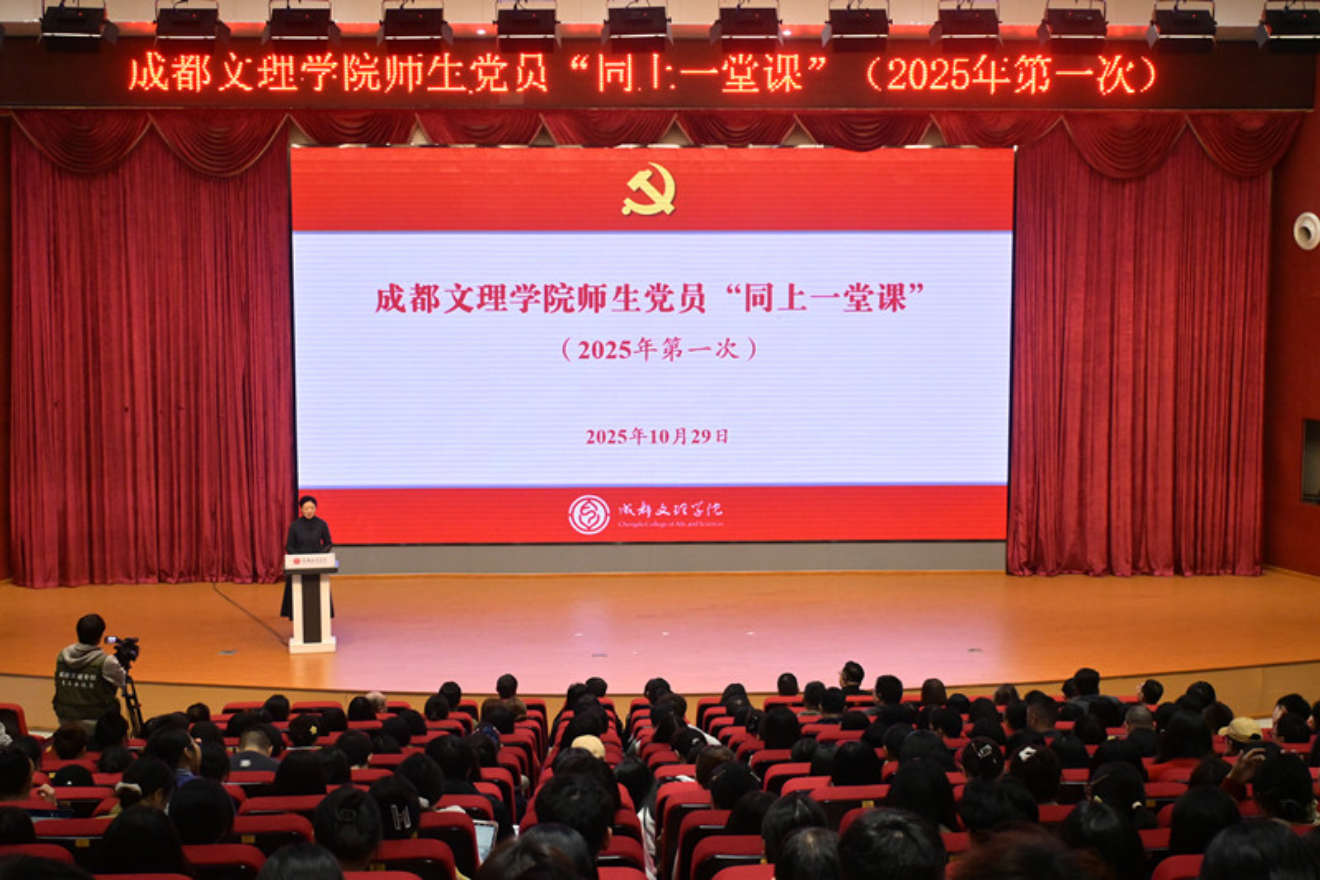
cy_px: 440
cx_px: 660
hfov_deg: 43.0
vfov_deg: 29.4
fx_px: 1677
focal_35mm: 46
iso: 2000
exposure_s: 1/250
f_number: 4.8
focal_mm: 30.5
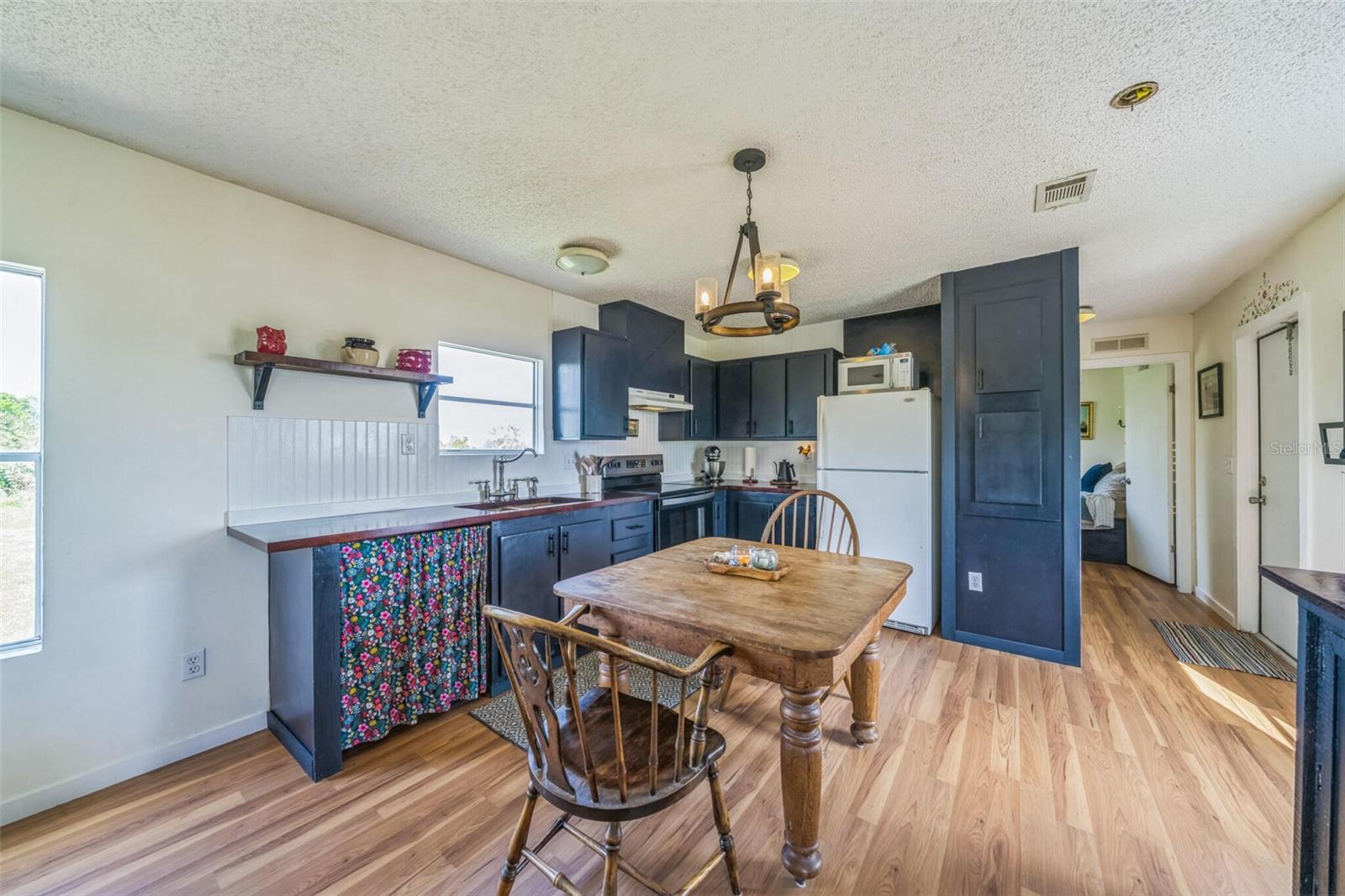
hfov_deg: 112.6
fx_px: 448
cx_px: 672
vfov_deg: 90.0
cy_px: 448
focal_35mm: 12
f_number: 8
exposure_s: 1/30
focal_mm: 12
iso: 320
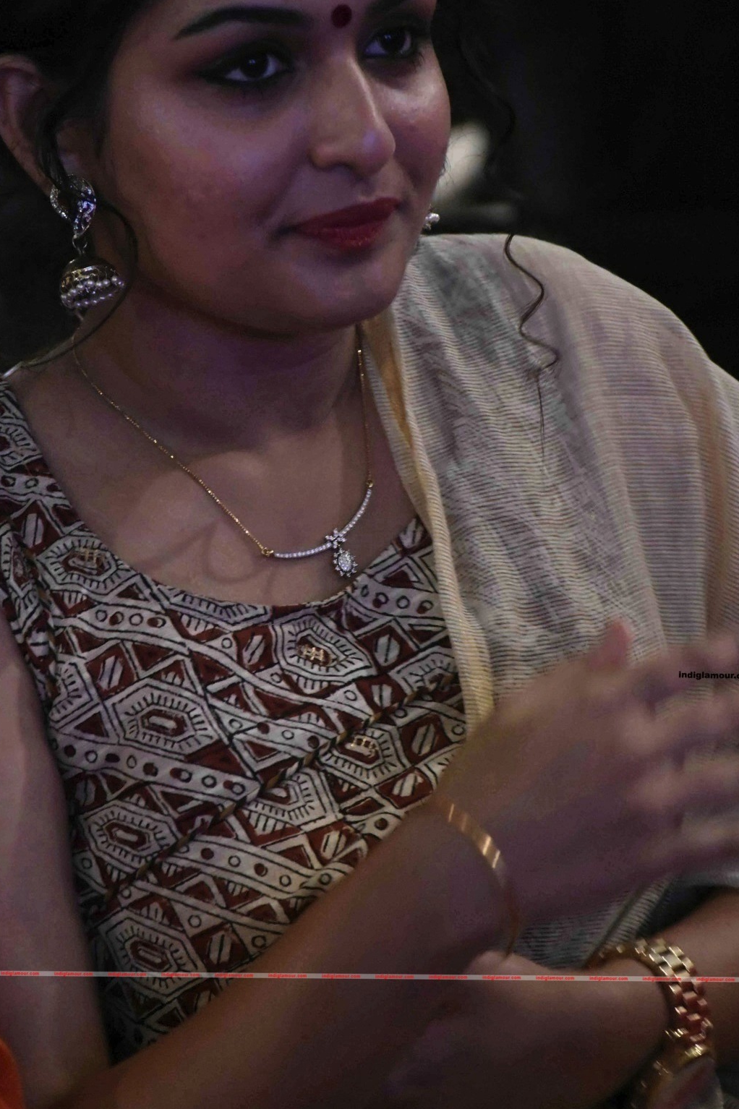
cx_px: 287
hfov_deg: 5.1
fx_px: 8224
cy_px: 474
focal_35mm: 267
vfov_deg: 7.7
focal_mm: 140
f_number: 7.1
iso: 8000
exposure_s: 1/100
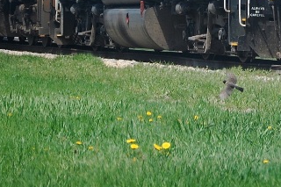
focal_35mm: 264
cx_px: 218
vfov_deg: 5.2
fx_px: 2056
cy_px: -49
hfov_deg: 7.8
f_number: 4
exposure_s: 1/1000
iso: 200
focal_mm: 55
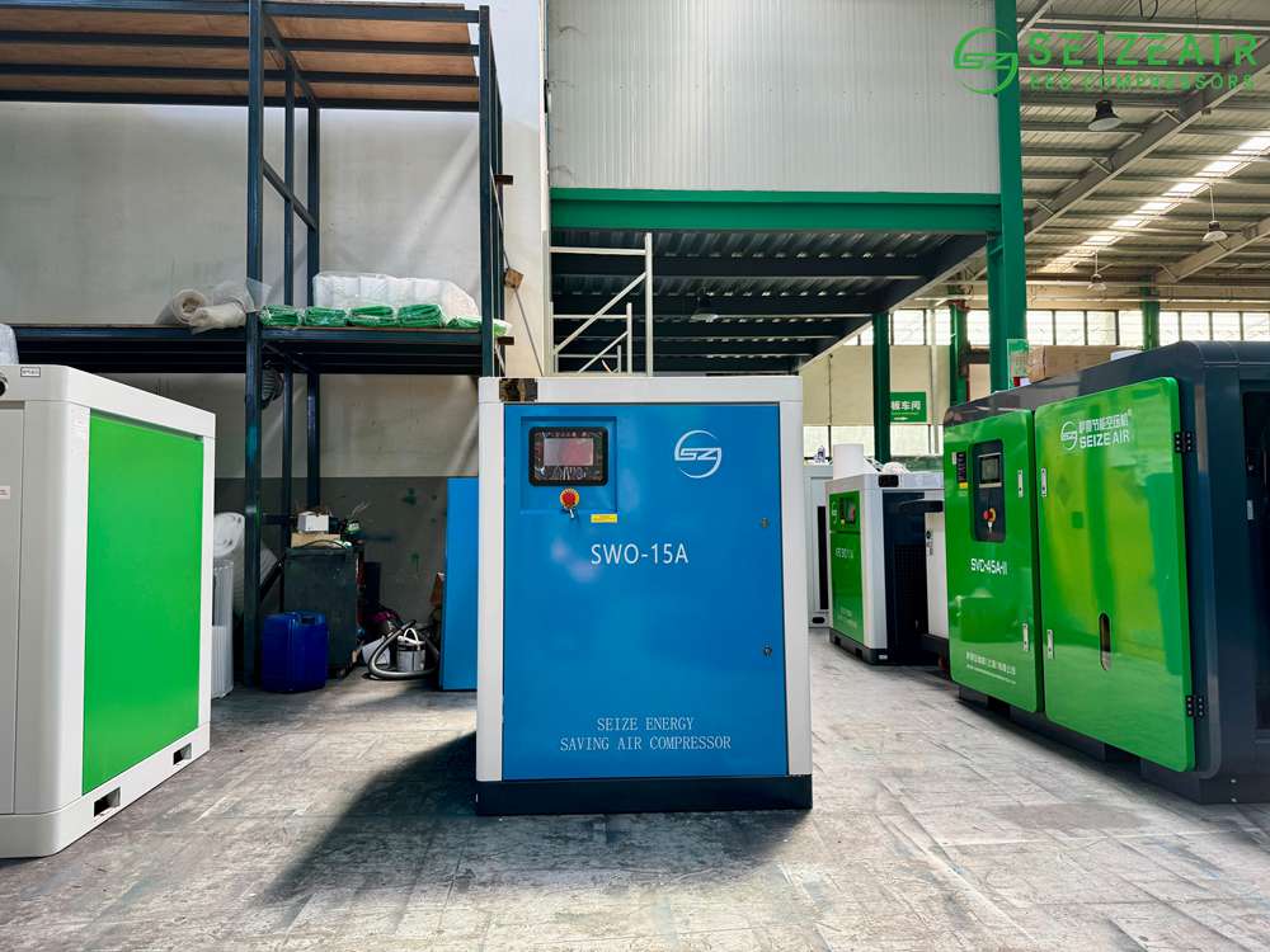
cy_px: 476
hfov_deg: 71.6
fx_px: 881
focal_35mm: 24
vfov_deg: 56.8
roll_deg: +1.4
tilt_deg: +4.2
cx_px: 635
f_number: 1.78
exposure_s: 1/121
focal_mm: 6.76
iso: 80
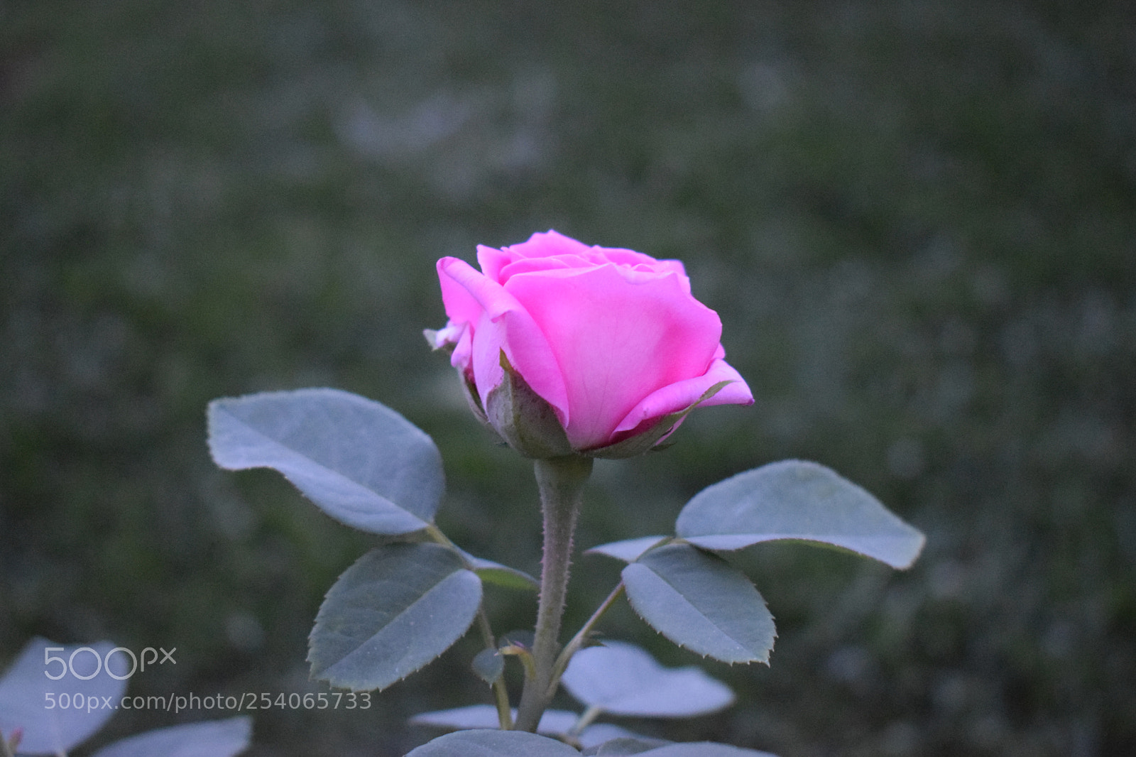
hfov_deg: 35.1
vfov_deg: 23.8
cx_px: 568
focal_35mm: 57
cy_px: 378
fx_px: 1798
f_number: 4.8
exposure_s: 1/60
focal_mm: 38
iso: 5000
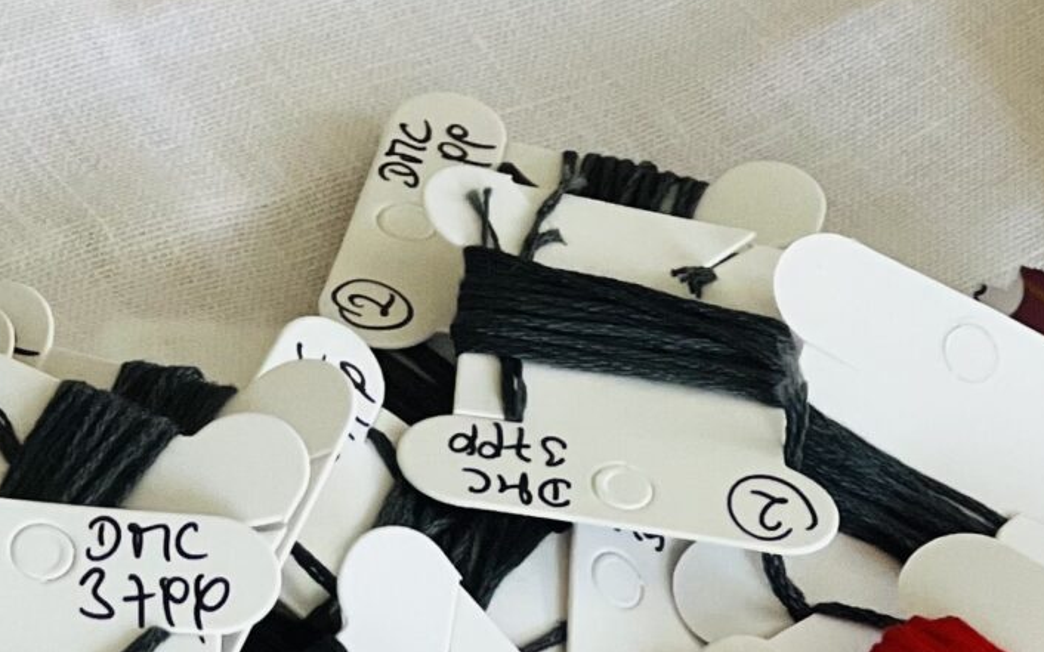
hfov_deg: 7.1
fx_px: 8421
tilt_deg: -47.4
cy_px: 324
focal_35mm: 296
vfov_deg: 4.4
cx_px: 331
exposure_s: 1/100
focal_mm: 9
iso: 160
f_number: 2.8
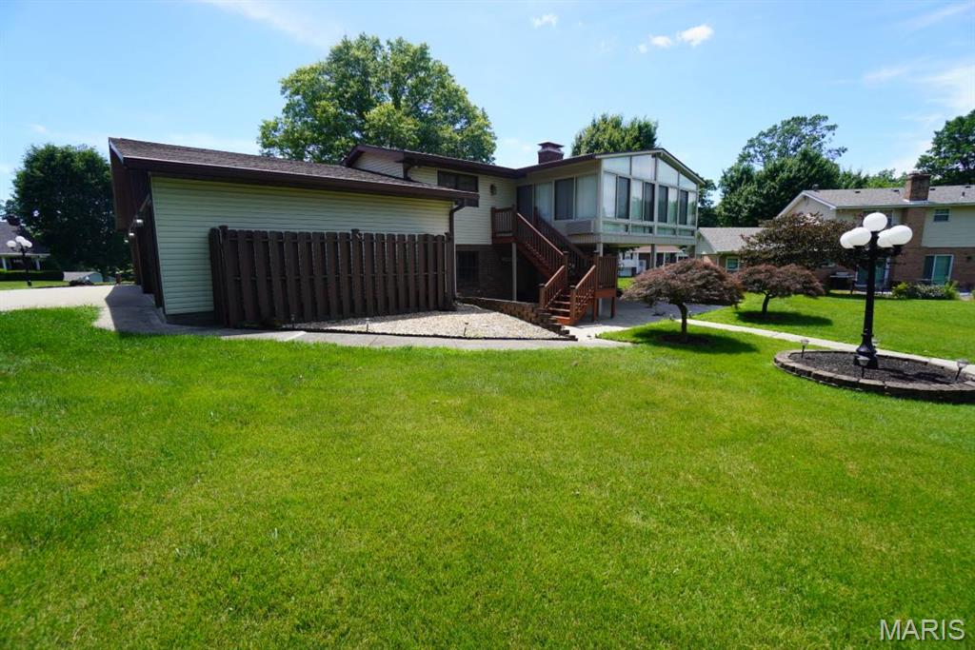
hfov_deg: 100.4
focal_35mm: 15
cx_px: 488
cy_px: 325
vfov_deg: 77.3
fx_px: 406
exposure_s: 1/320
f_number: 5
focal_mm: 10
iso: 100
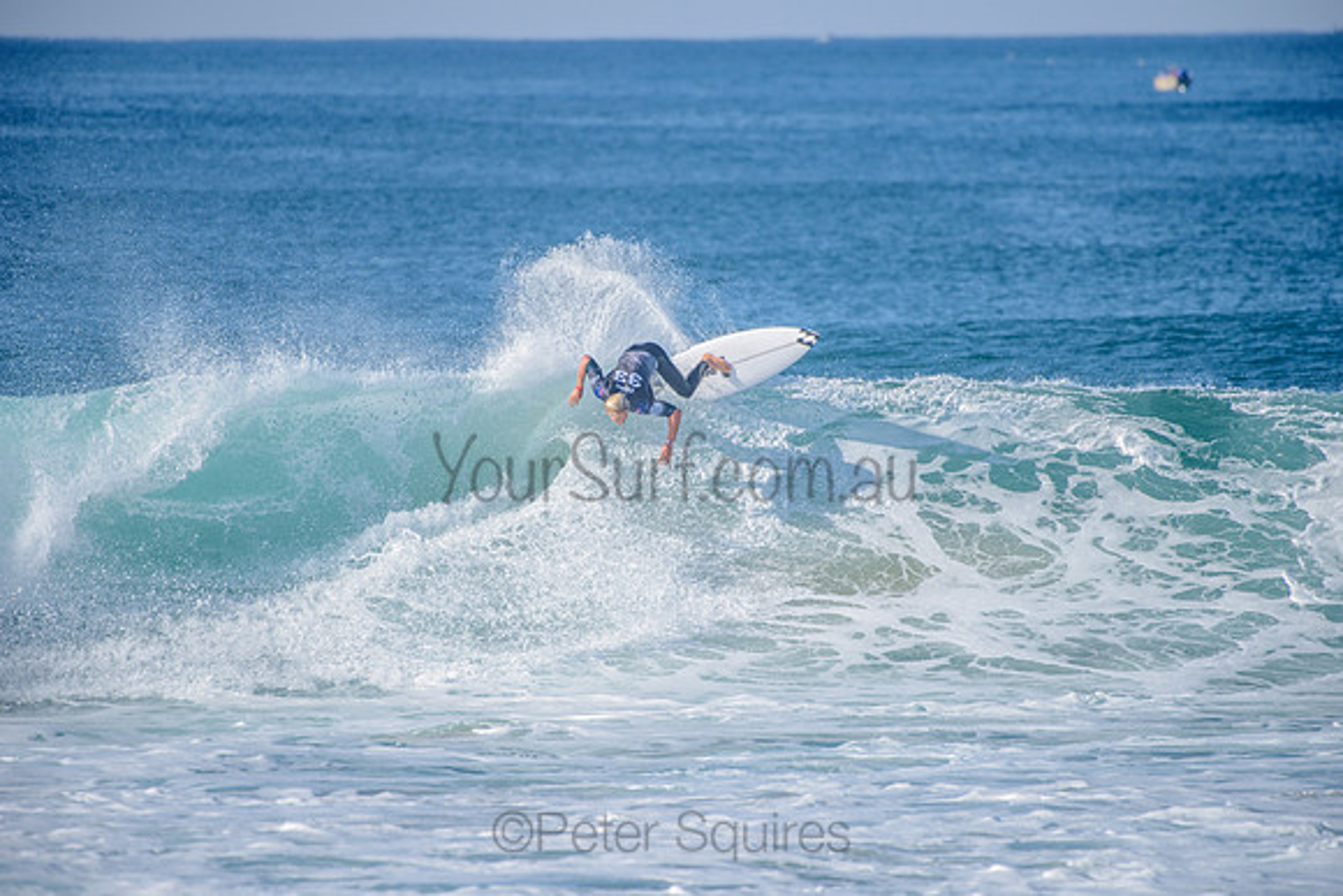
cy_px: 448
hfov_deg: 4.1
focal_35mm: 500
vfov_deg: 2.8
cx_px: 672
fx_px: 18656
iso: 160
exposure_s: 1/1600
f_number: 5.6
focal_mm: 500
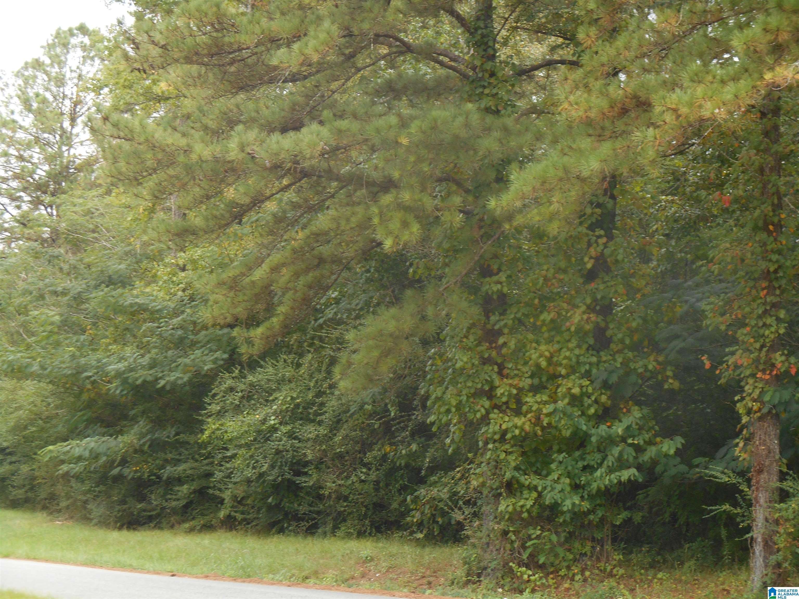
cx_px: 400
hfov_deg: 27.8
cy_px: 300
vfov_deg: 21.0
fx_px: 1616
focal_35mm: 70
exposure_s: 1/60
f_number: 4.5
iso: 100
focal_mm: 12.5
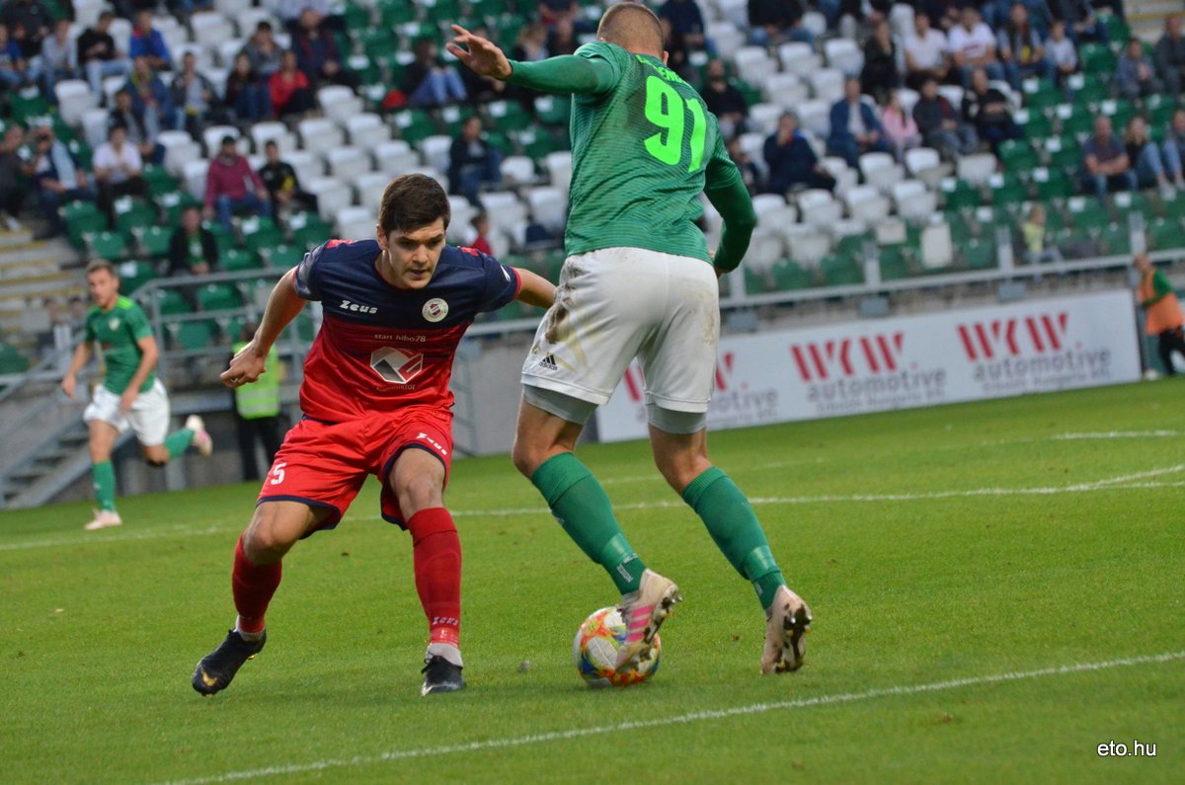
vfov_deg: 5.4
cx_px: 592
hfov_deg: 8.1
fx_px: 8377
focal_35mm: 255
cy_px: 392
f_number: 5
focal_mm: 170
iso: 2500
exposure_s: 1/1000
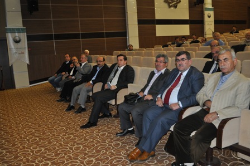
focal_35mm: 33
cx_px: 125
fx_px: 229
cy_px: 83
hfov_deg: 57.3
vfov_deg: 39.9
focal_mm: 22
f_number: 4
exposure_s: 1/60
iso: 800
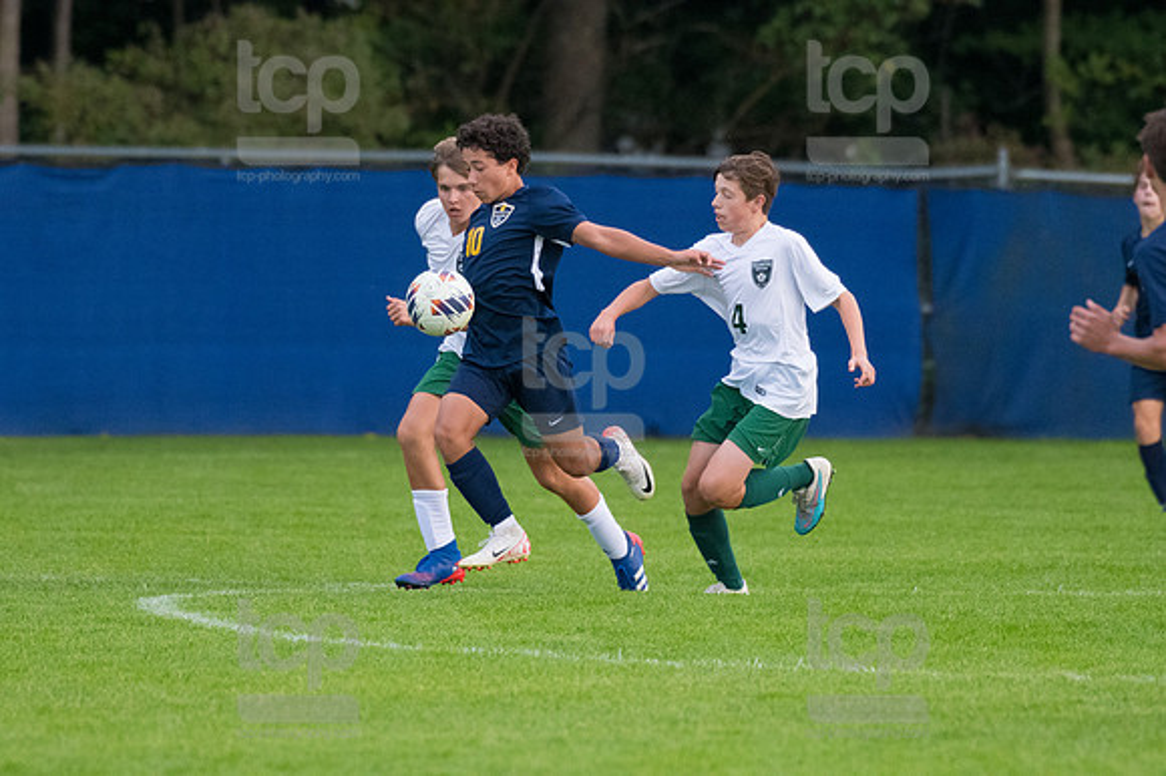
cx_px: 583
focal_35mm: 600
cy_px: 388
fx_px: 19422
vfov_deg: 2.3
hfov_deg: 3.4
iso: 3200
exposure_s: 1/2000
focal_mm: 400
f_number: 5.6
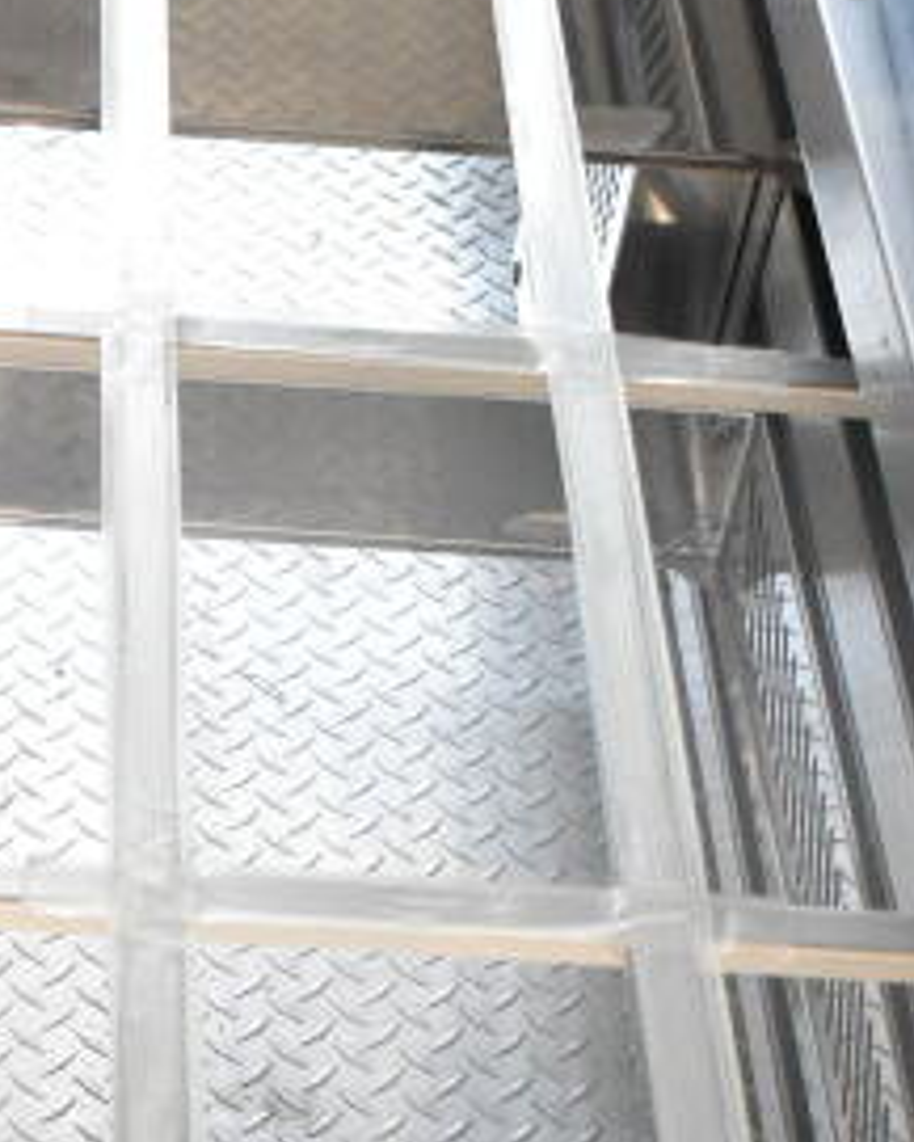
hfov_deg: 15.3
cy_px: 1252
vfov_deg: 18.5
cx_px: 51
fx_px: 3365
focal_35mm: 100
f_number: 3.8
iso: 4000
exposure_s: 1/30
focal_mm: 21
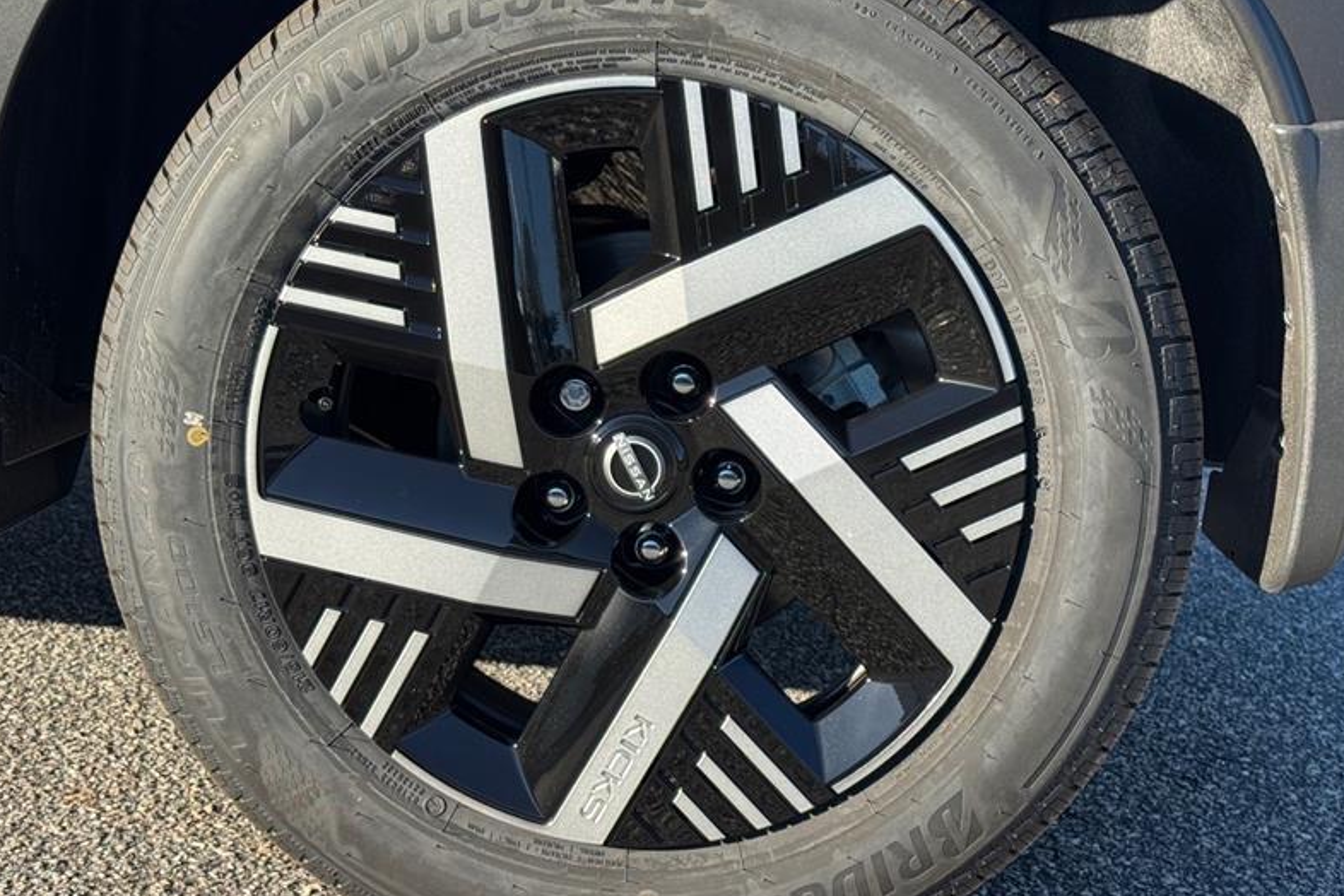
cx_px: 677
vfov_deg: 20.9
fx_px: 2426
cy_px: 458
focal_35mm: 65
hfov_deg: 31.0
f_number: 1.78
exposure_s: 1/1312
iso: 64
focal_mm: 6.76
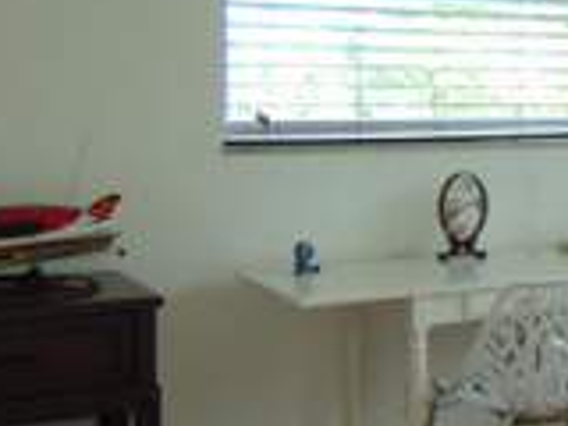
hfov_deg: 23.3
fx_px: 1231
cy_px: 130
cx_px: 717
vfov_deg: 19.6
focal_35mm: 75
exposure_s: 1/30
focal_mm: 4.5
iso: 160
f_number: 3
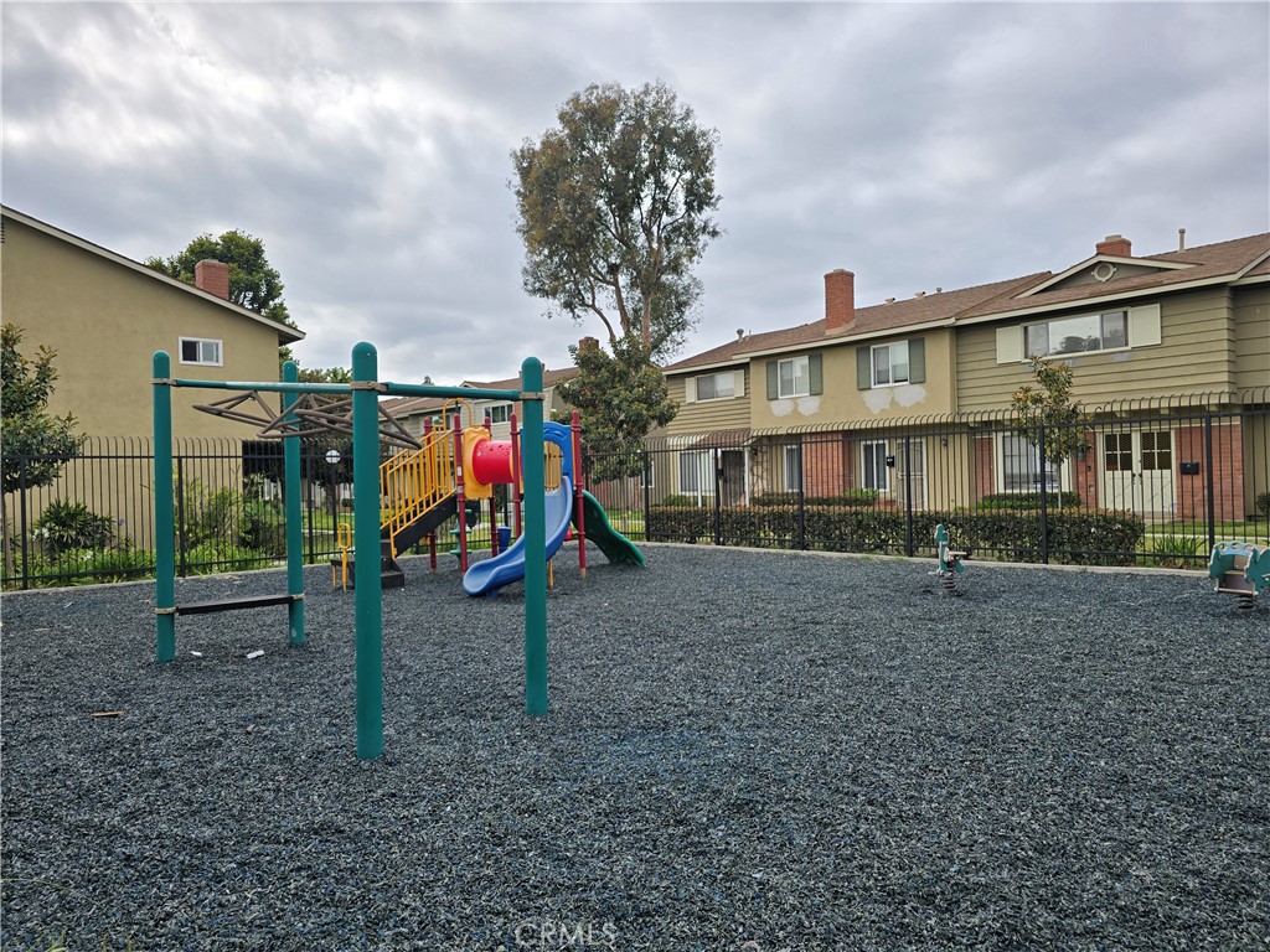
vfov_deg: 58.9
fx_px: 844
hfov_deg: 73.9
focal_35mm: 23
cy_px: 476
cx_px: 635
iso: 12
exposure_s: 1/1314
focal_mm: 6.3
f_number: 1.7
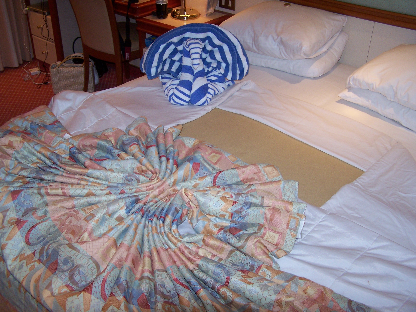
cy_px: 156
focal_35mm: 38
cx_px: 208
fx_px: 457
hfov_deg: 49.0
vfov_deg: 37.7
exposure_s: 1/60
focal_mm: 6.3
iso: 140
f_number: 2.8
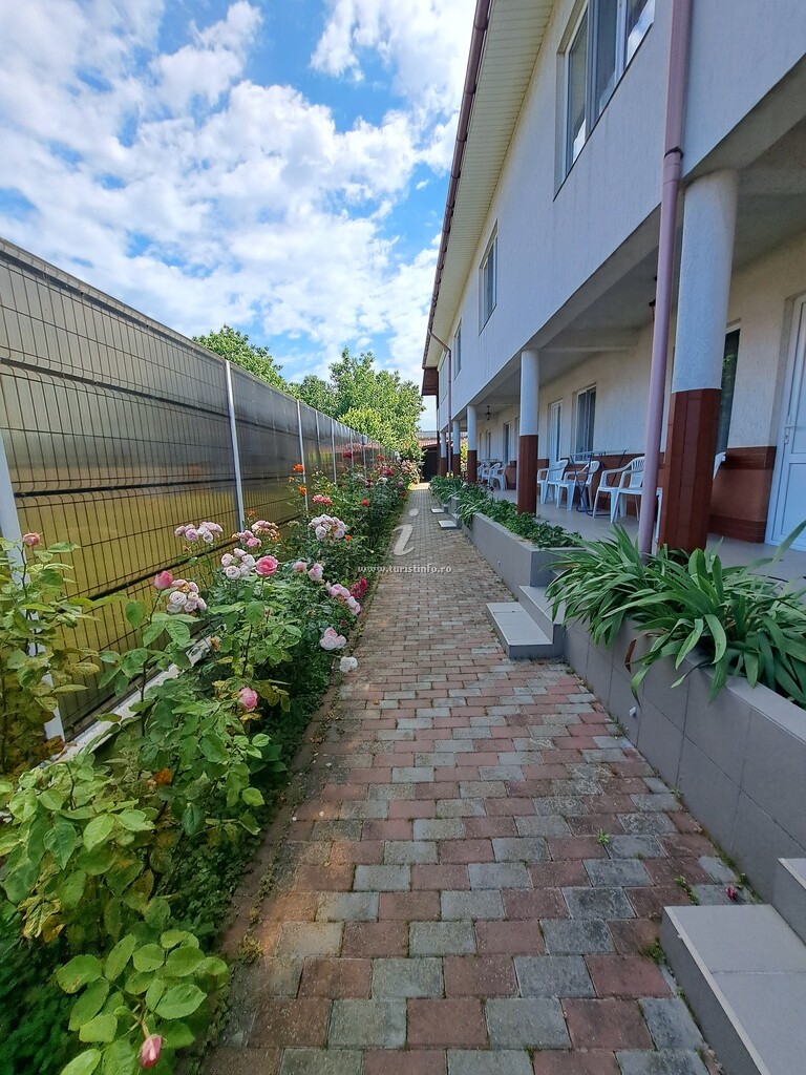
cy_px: 538
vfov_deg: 106.2
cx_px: 403
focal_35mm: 13
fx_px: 404
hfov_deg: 89.9
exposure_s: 1/892
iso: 50
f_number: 2.2
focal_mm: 1.74
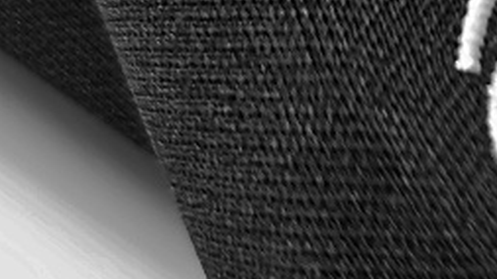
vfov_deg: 9.9
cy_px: -8
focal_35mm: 121
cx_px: 870
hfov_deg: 15.5
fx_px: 1594
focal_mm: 5.58
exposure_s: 1/100
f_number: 1.8
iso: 125
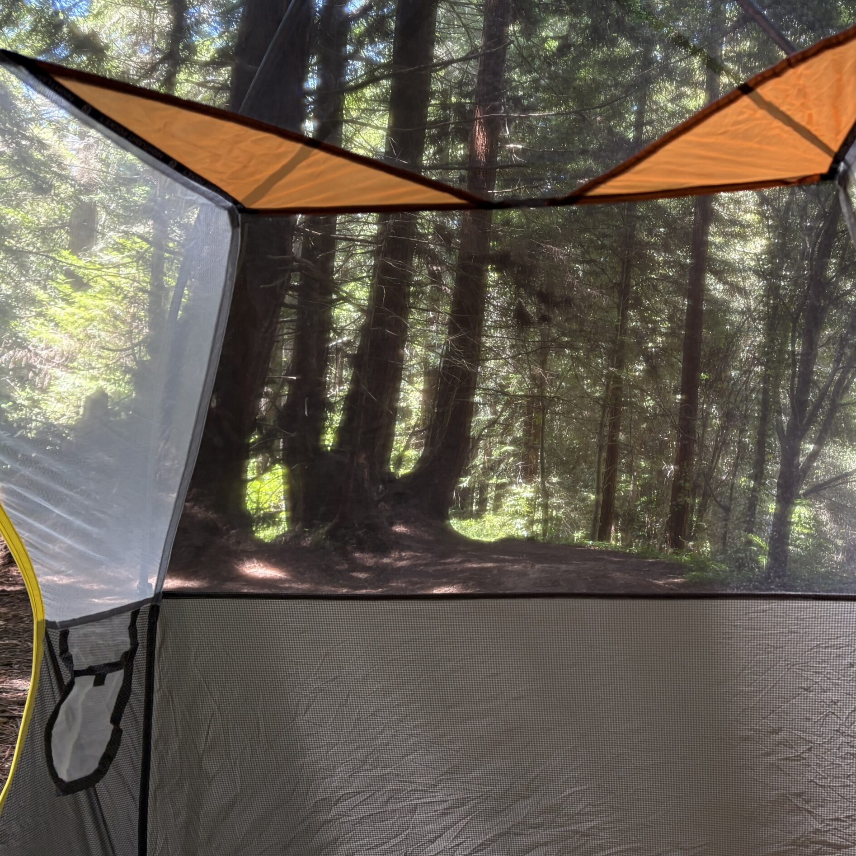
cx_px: 601
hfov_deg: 48.5
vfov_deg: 49.7
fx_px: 923
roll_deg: -4.1
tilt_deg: +4.1
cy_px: 406
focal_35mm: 33
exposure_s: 1/93
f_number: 1.6
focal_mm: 5.96
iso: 125
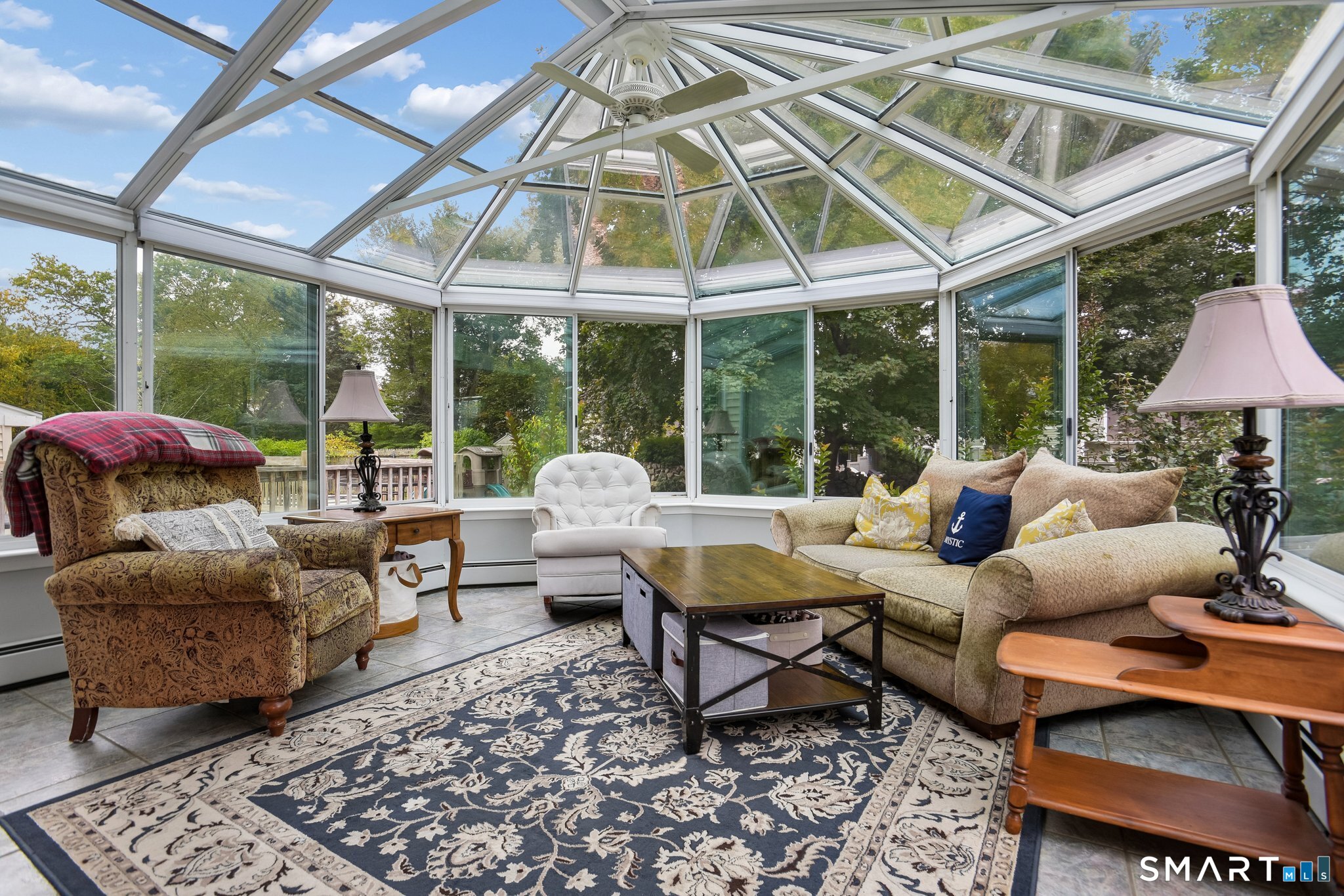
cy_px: 448
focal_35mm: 17
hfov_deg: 93.3
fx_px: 635
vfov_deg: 70.4
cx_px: 672
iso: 400
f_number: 11
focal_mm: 17
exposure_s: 1/100
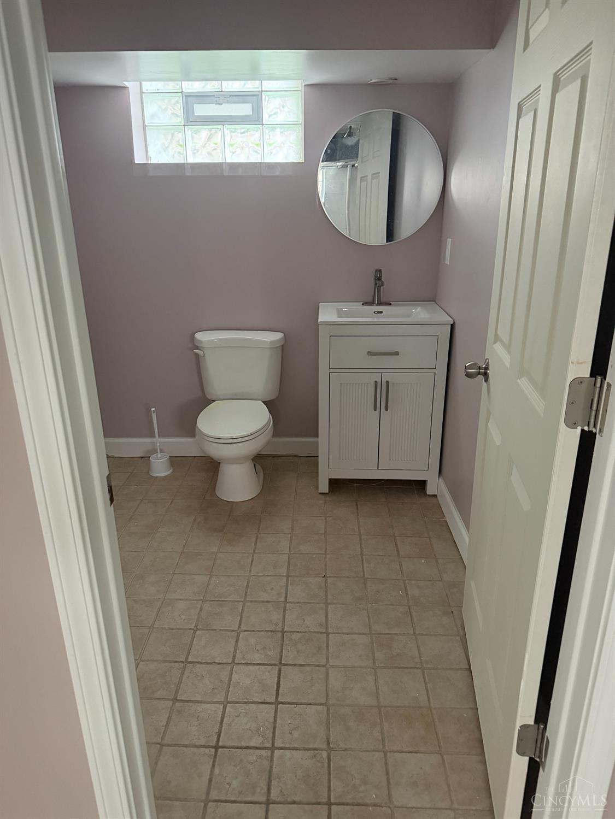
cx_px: 308
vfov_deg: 71.6
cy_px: 410
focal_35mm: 24
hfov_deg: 56.8
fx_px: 568
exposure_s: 1/40
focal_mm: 6.76
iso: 1000
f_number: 1.78
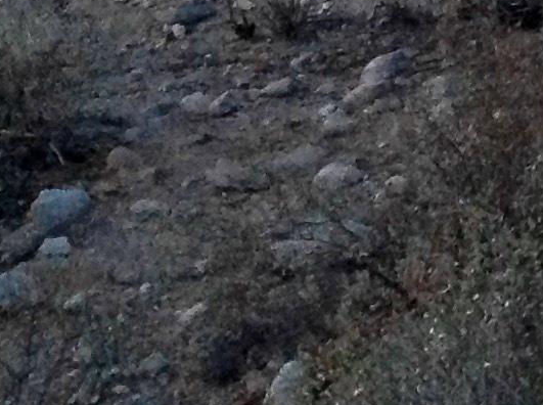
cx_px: 991
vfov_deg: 8.3
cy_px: -318
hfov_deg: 10.8
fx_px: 2677
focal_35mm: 171
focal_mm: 4.28
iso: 400
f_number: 2.4
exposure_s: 1/15
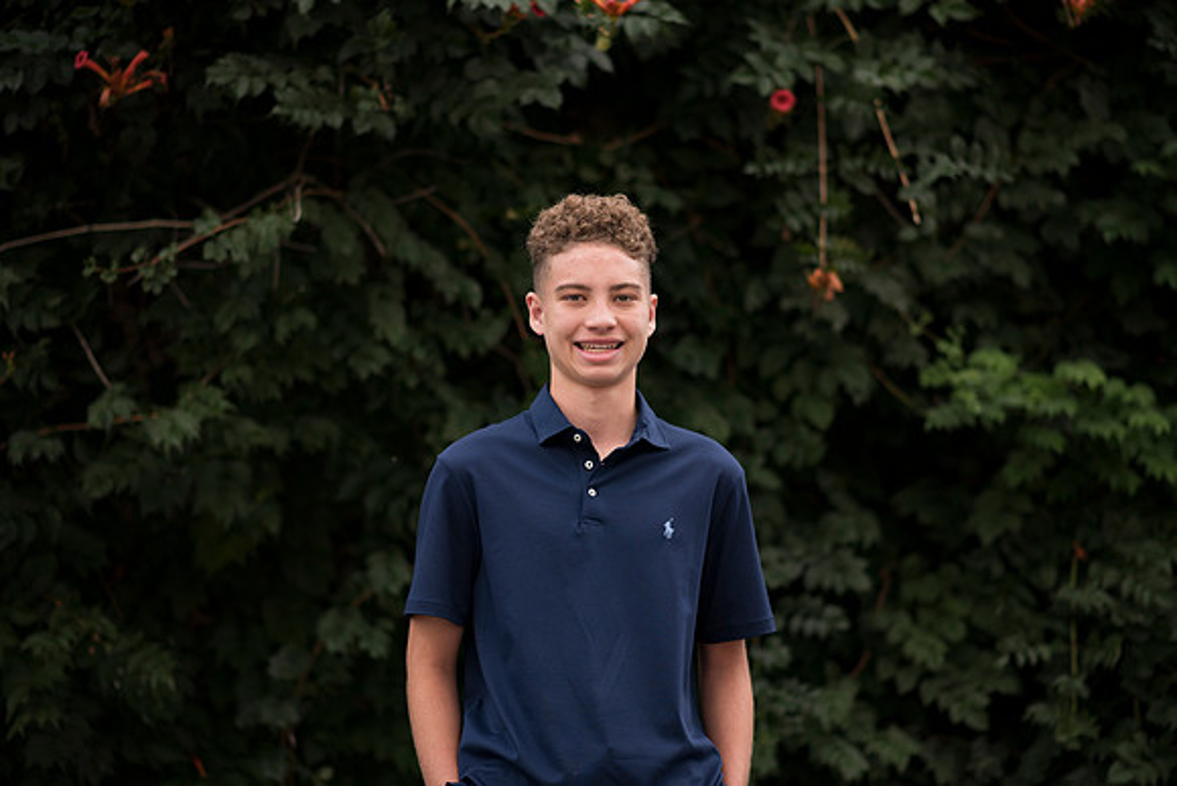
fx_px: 2780
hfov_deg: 23.9
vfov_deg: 16.1
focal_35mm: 85
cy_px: 393
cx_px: 588
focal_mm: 85
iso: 100
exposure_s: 1/640
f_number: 2
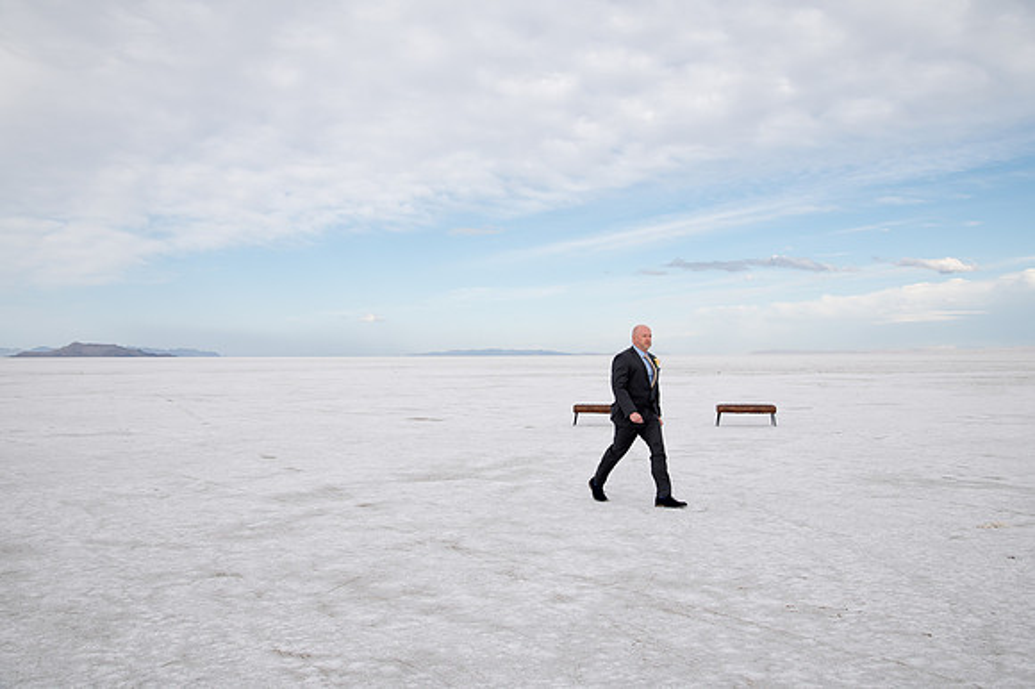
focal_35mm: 35
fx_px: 1017
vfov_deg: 37.4
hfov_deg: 53.9
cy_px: 340
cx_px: 532
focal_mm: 34
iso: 200
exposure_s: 1/400
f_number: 8
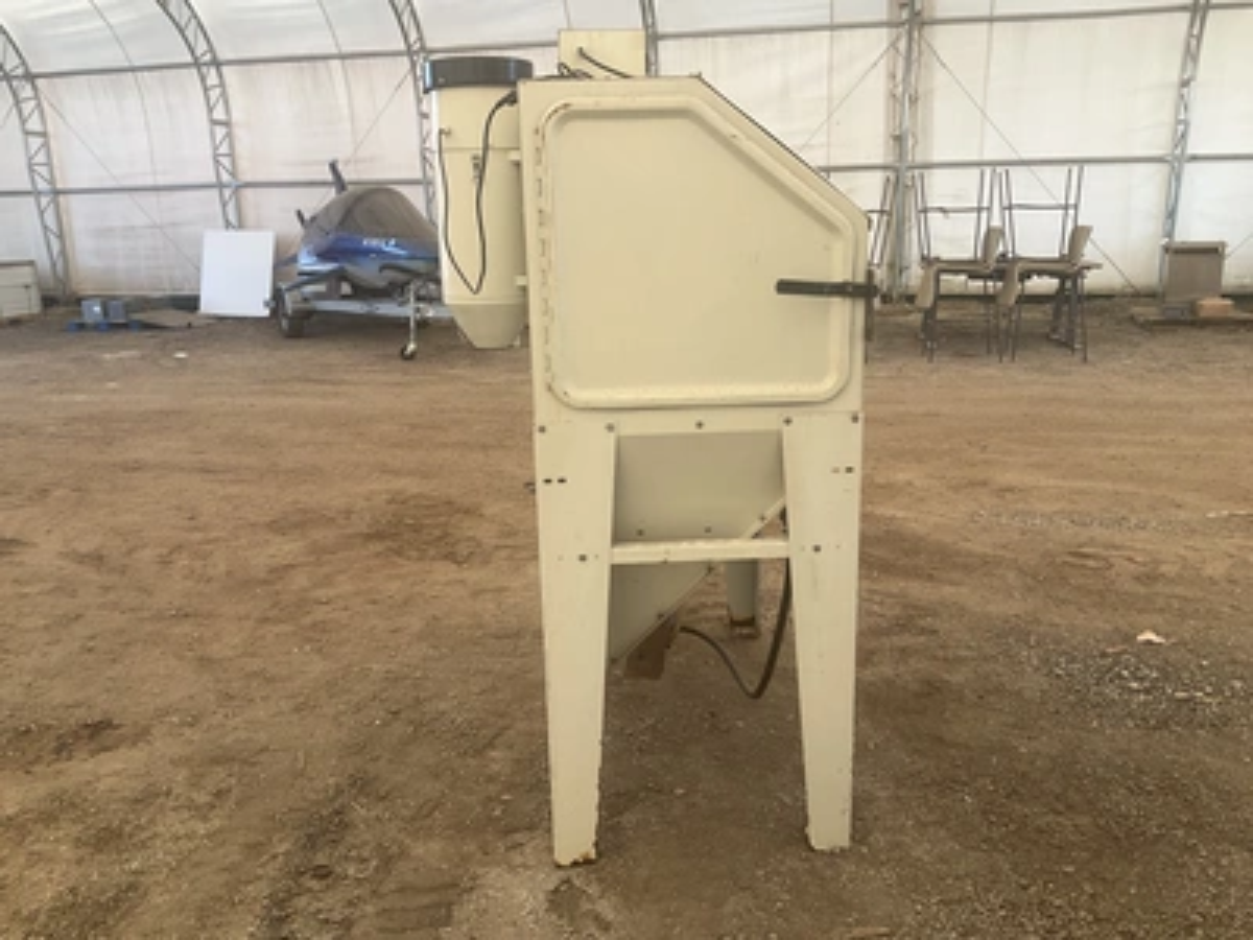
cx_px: 626
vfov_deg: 48.2
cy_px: 470
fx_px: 1050
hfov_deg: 61.7
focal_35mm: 29
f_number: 1.8
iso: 25
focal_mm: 3
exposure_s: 1/122
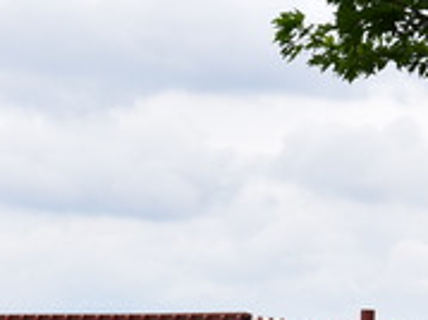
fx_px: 2422
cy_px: 388
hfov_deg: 9.6
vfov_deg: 7.5
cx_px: 746
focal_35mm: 196
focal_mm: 38
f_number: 11
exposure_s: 1/500
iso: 400
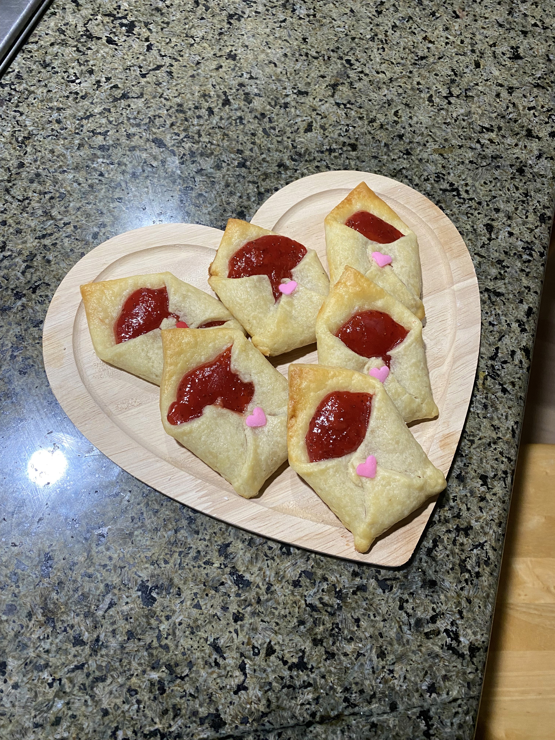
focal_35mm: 26
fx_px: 556
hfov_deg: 53.1
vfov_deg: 67.3
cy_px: 370
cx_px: 278
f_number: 1.8
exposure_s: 1/60
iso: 125
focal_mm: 4.25
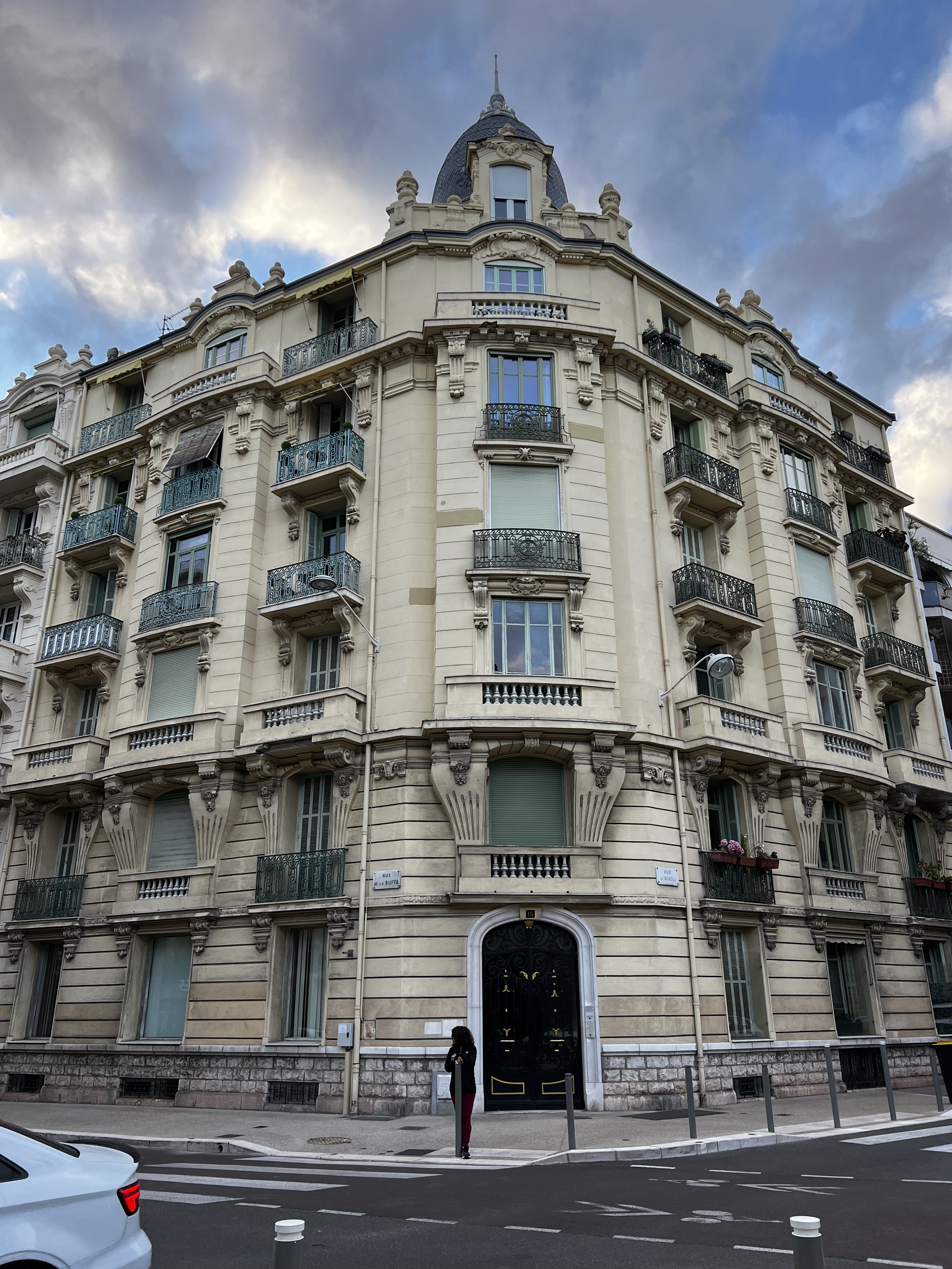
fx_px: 953
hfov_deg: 53.1
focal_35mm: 26
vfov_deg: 67.3
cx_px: 476
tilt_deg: +21.0
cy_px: 634
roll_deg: +0.6
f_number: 1.5
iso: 40
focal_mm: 5.7
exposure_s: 1/226
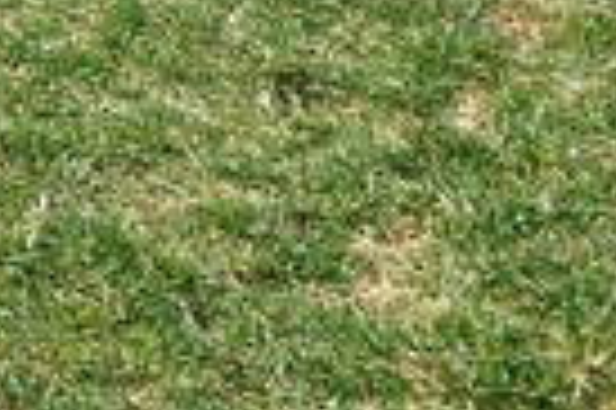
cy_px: -1054
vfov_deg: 8.3
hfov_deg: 9.7
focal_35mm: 119
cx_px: -1509
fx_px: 2034
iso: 400
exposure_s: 1/160
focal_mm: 10
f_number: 13
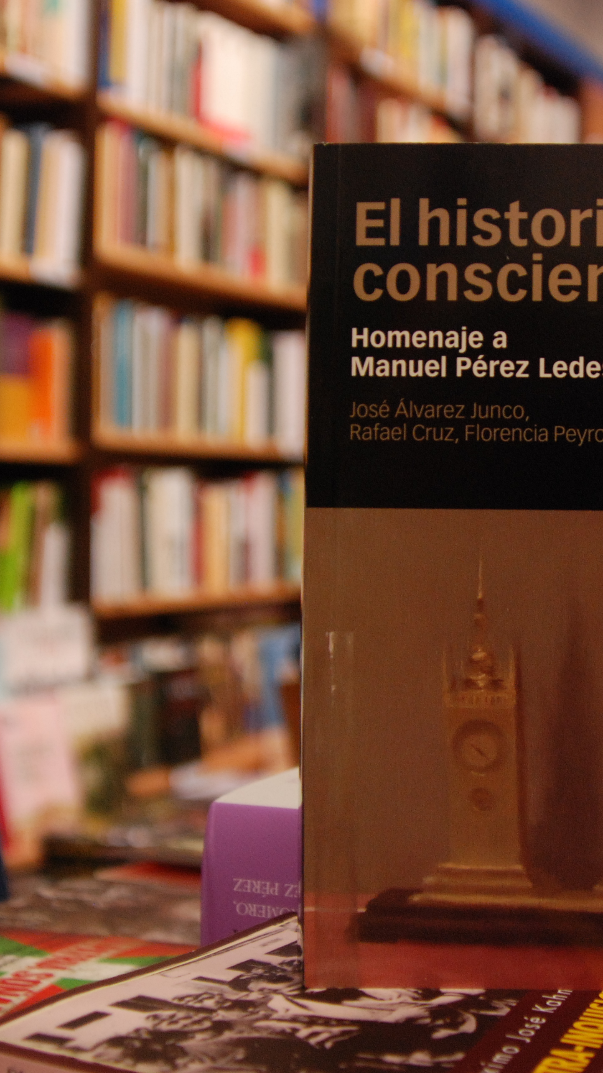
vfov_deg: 36.6
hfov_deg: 20.6
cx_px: 547
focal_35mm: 57
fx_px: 1620
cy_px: 537
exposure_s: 1/60
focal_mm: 24
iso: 500
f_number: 2.8
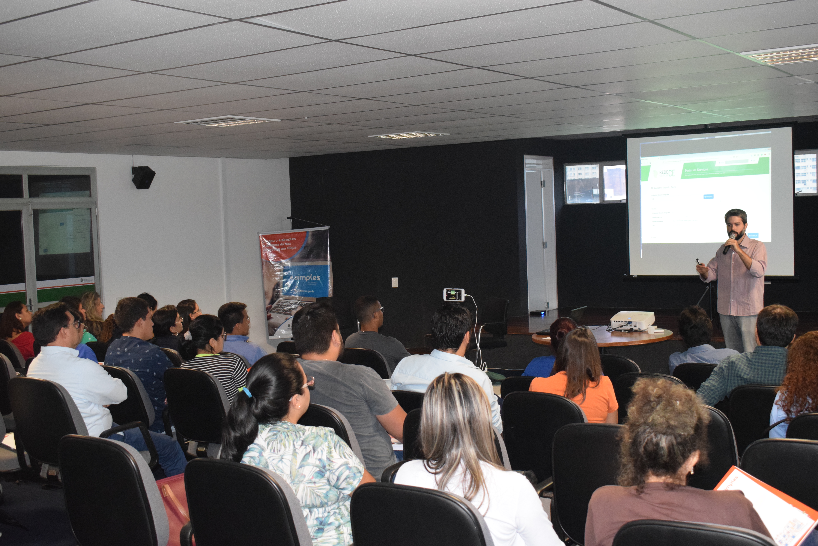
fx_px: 1022
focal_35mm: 45
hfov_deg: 43.6
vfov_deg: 29.9
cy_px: 273
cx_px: 409
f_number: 7.1
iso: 3200
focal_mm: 30
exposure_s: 1/100
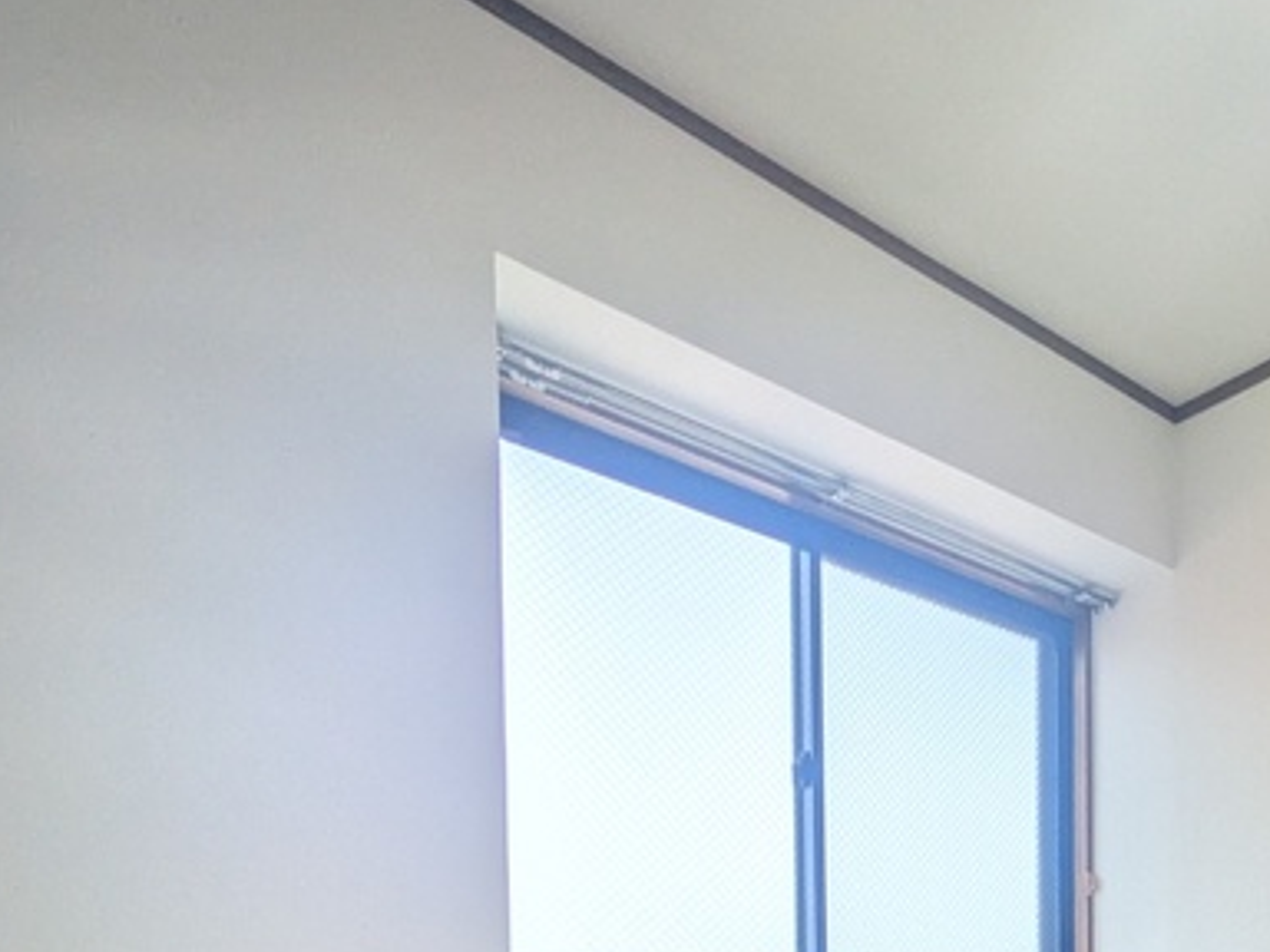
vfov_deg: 32.6
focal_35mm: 35
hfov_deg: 46.7
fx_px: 1284
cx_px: 1174
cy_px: 1177
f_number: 2.2
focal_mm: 1.83
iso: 49
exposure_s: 1/319
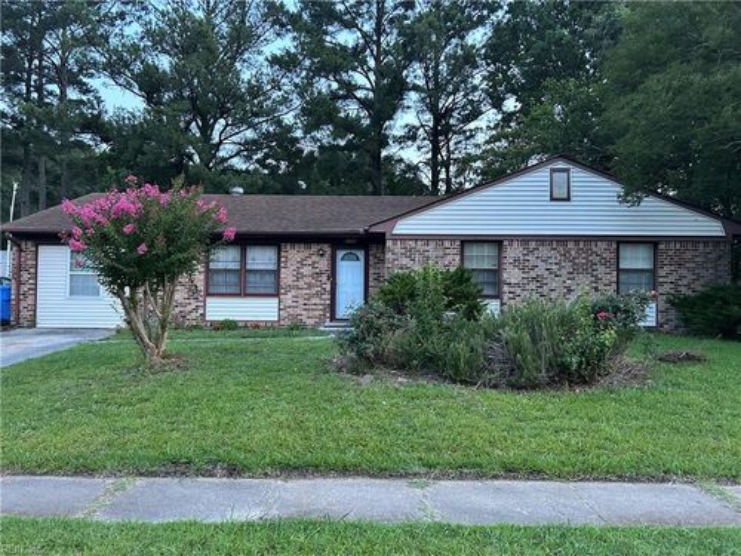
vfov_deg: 53.1
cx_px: 370
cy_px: 278
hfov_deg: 67.3
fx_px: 557
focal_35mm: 26
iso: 320
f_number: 1.5
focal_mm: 5.7
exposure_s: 1/60
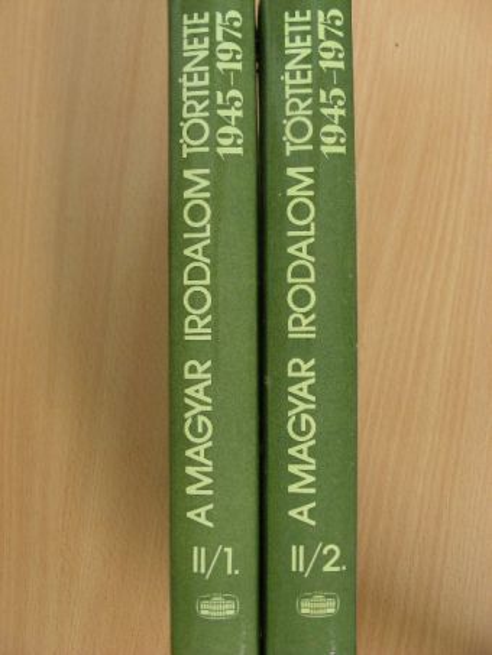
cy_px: 328
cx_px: 246
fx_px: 777
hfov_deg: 35.2
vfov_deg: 45.8
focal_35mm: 41
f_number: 3.5
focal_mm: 6.8
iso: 100
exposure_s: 1/11.3
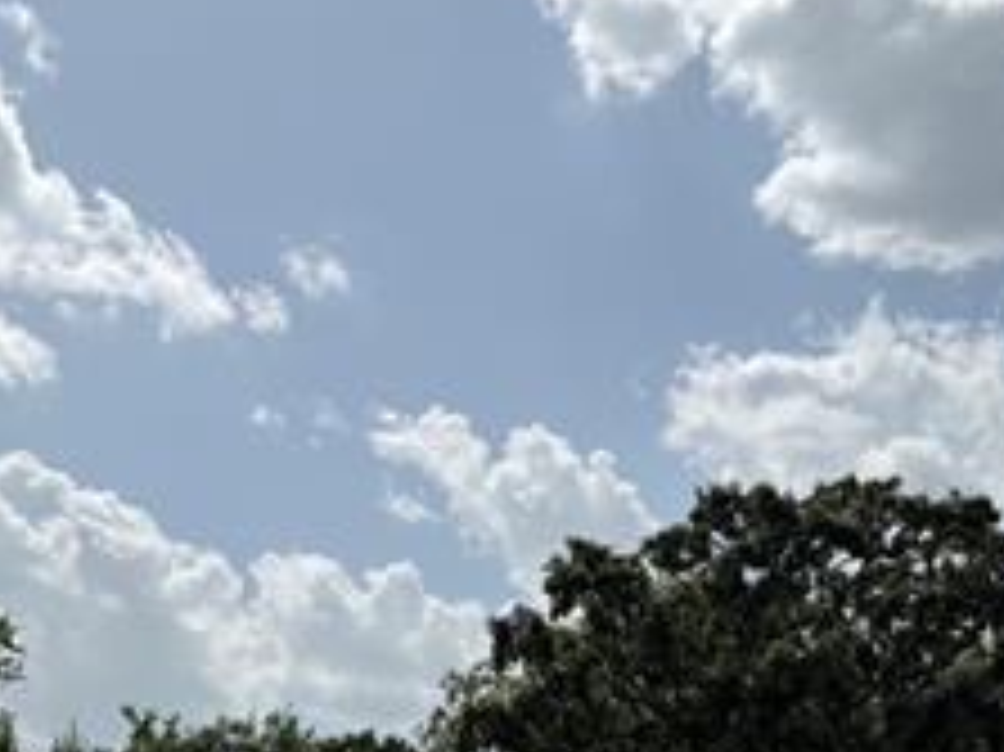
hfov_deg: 28.1
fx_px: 2000
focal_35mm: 69
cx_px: 423
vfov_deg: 20.4
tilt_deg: +6.7
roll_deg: -1.9
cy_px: 811
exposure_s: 1/14286
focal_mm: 6.76
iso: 80
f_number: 1.78
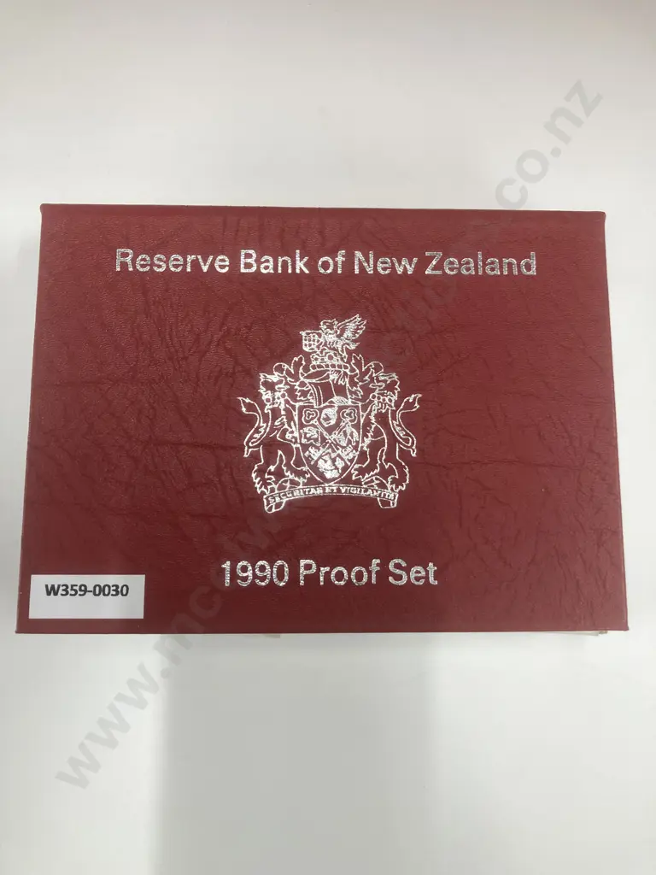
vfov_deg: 63.4
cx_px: 328
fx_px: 707
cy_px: 438
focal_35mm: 28
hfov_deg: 49.7
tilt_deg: -80.2
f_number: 1.8
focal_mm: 3.99
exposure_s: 1/50
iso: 50
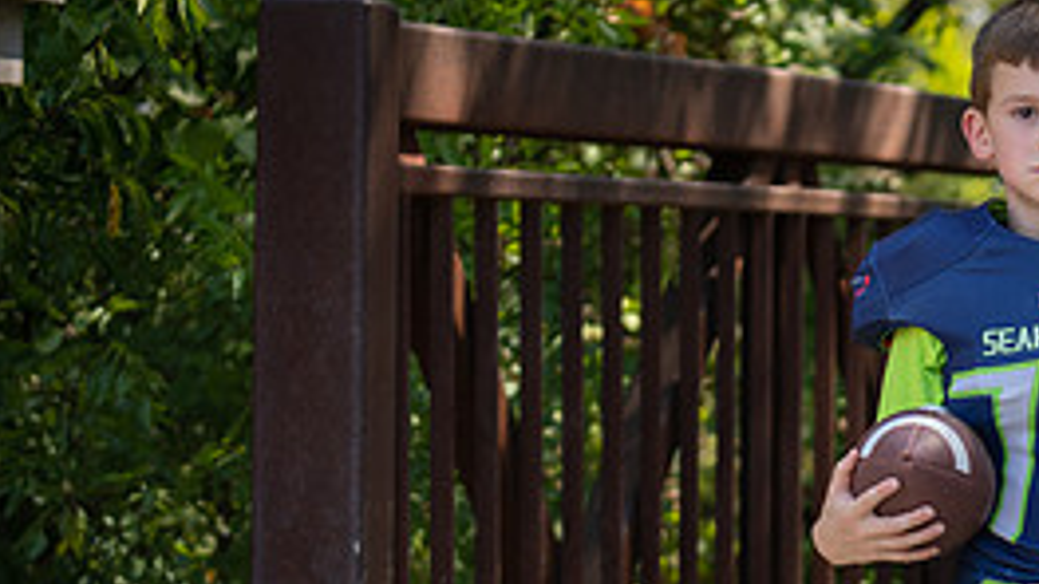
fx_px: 4629
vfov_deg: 7.2
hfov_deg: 12.6
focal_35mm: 168
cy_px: 650
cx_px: 1142
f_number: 2.8
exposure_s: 1/400
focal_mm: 70
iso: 100
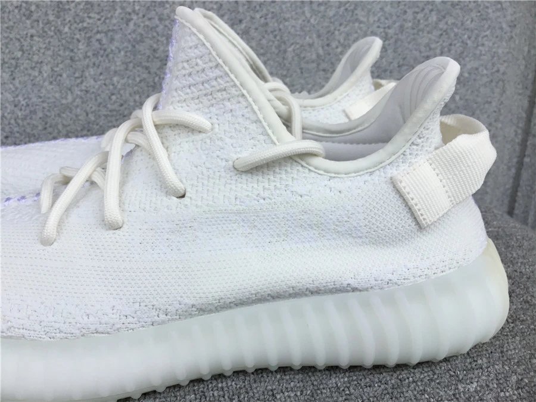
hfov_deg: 58.4
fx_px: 480
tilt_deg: -20.8
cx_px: 268
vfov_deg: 45.4
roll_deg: -0.7
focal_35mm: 31
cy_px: 201
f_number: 2.4
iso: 25
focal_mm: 3.3
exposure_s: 1/1116
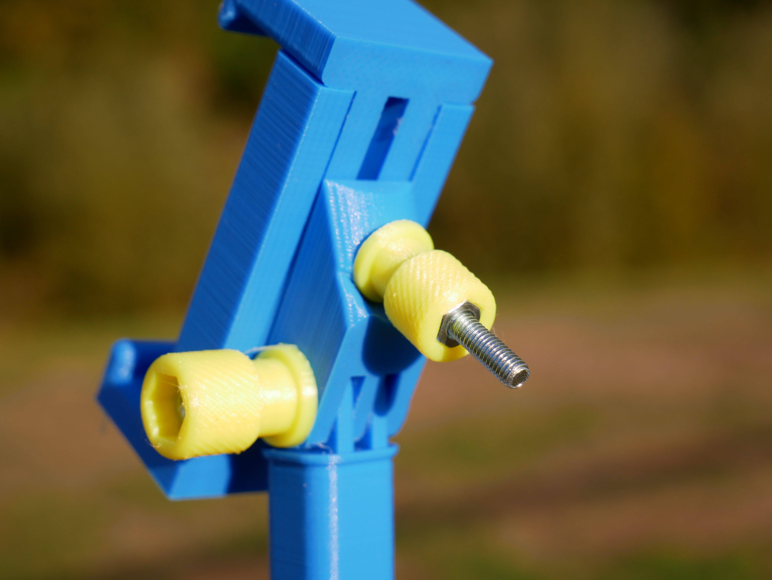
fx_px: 1562
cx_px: 386
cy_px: 290
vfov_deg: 21.0
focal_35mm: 70
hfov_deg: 27.8
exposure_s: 1/640
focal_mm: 35
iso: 200
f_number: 5.2
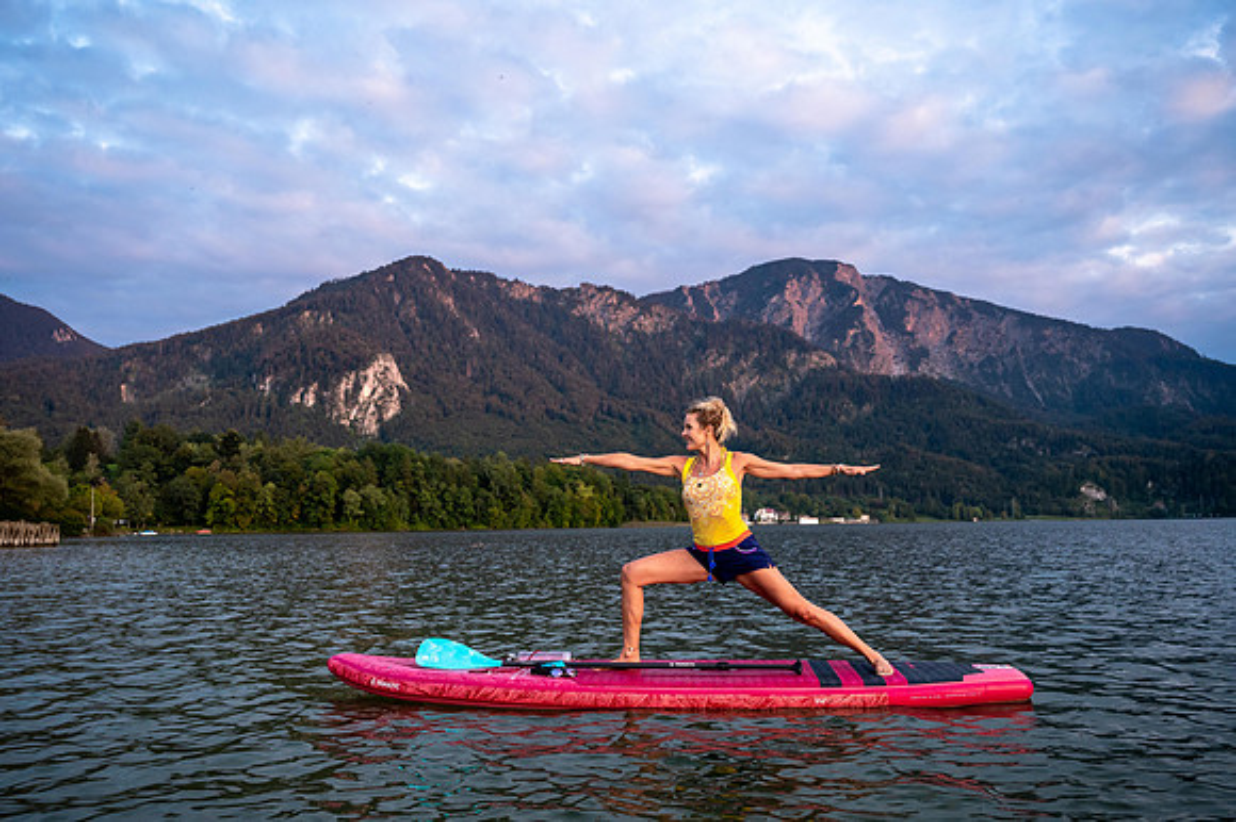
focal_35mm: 28
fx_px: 978
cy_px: 411
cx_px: 618
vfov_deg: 45.6
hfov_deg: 64.6
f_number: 4
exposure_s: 1/640
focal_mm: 28.5
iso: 1000
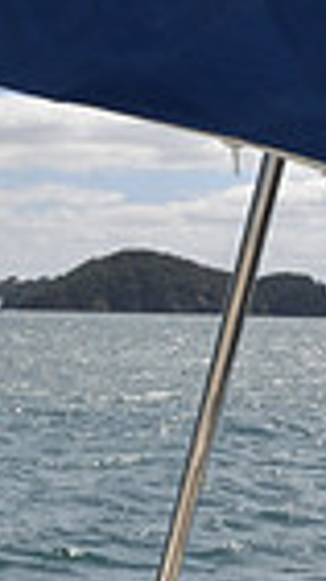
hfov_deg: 10.3
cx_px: 8
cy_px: 486
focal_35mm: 116
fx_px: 1788
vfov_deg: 18.3
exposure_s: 1/125
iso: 200
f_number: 22
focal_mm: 18
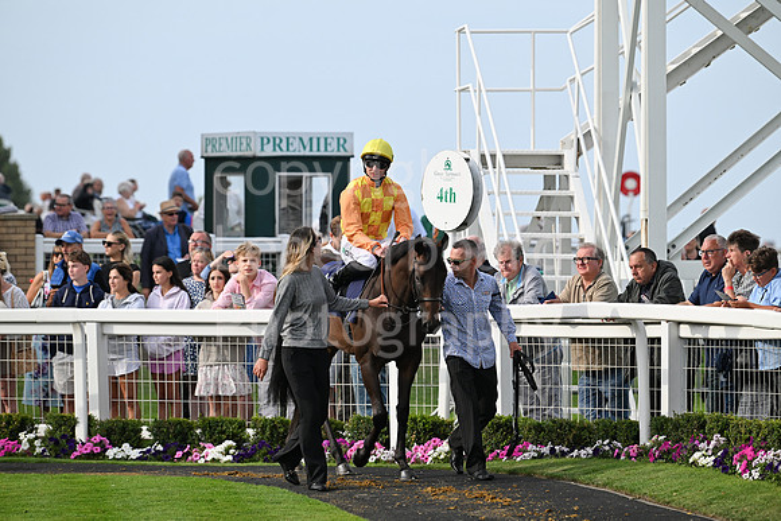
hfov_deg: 10.3
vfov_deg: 6.9
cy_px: 260
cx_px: 390
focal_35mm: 200
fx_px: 4340
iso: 800
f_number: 4.5
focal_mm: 200
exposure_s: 1/4000
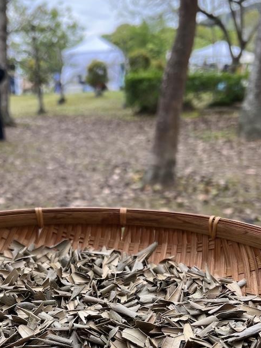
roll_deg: +1.3
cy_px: 253
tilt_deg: -21.5
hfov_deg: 34.9
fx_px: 412
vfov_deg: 44.5
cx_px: 92
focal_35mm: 41
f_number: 1.5
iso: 50
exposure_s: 1/581
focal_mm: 5.7
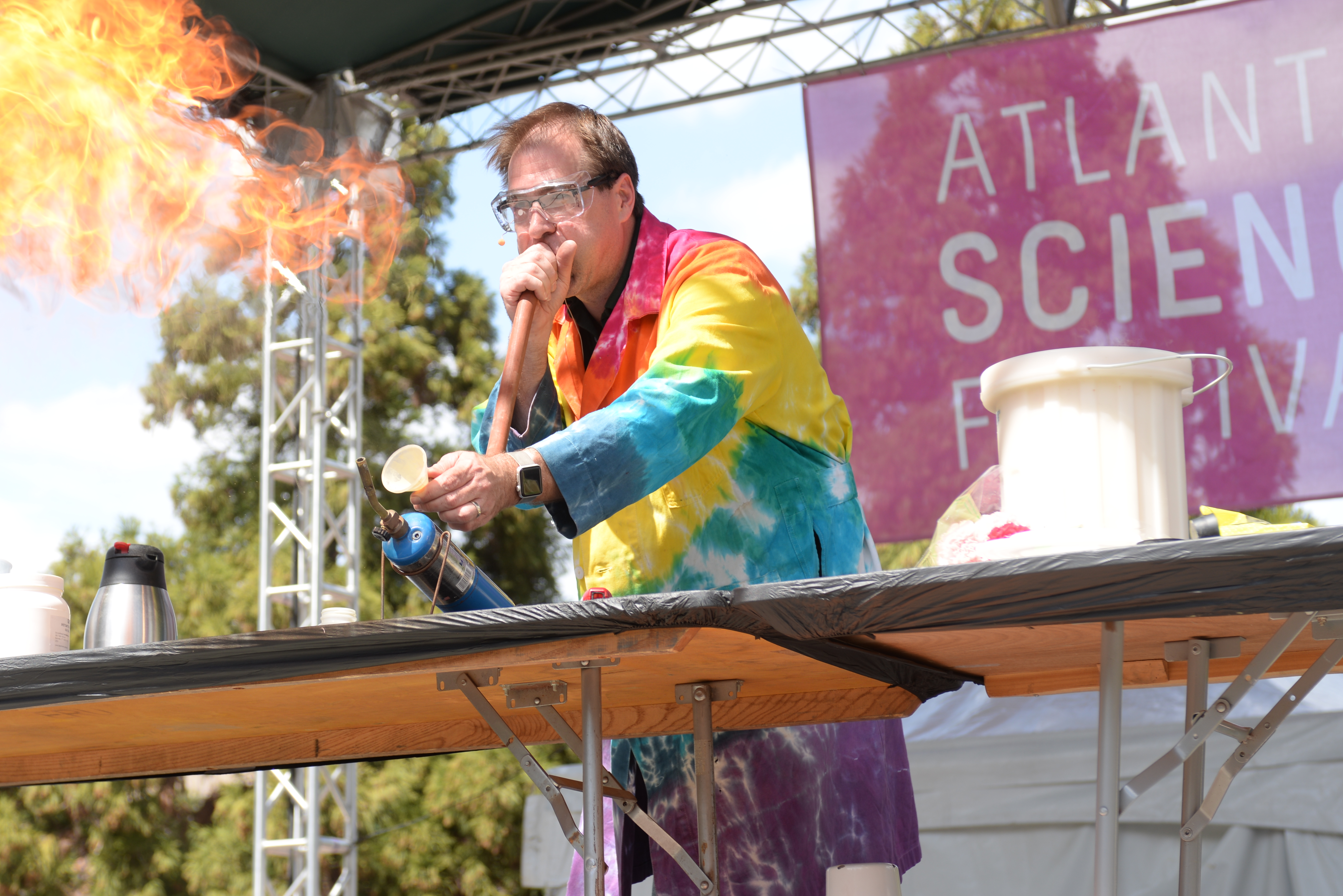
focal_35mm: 87
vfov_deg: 15.7
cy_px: 349
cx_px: 528
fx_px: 3247
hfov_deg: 23.3
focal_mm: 70
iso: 100
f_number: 5.6
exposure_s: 1/250
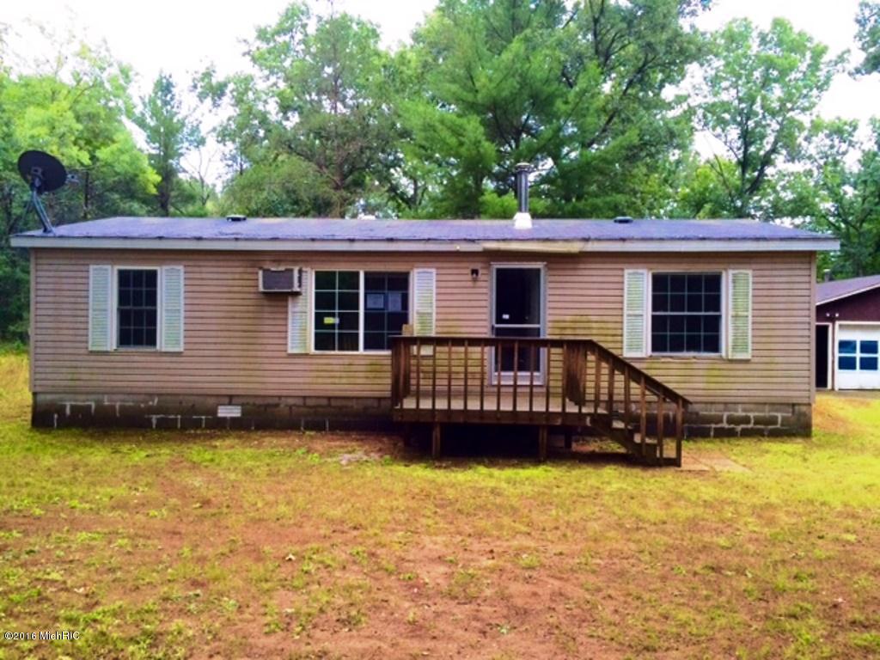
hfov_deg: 61.7
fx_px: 737
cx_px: 440
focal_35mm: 29
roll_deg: +0.3
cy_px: 330
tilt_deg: -0.8
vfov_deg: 48.2
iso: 100
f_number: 2.2
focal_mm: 4.15
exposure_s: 1/30
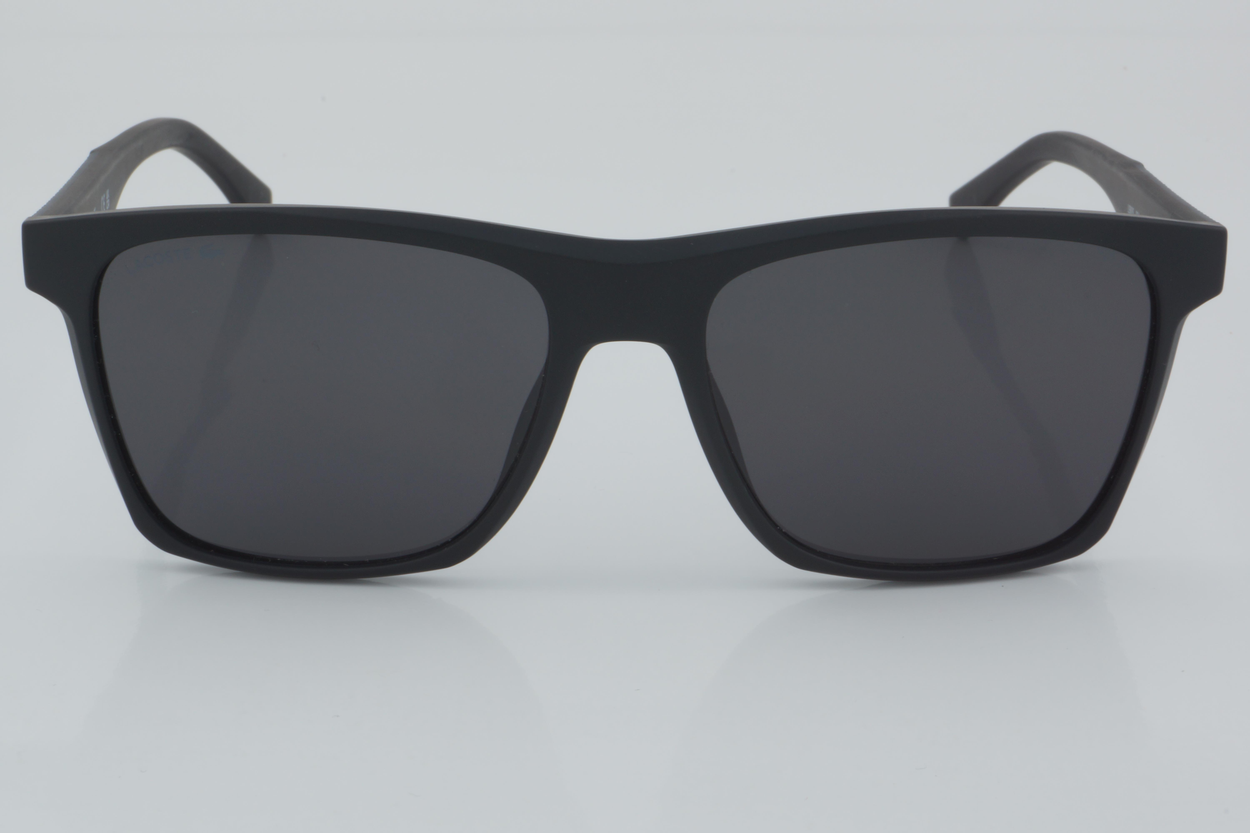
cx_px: 625
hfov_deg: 24.6
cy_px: 416
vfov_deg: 16.6
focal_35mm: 82
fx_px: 2864
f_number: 32
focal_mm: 55
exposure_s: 1/4
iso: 100
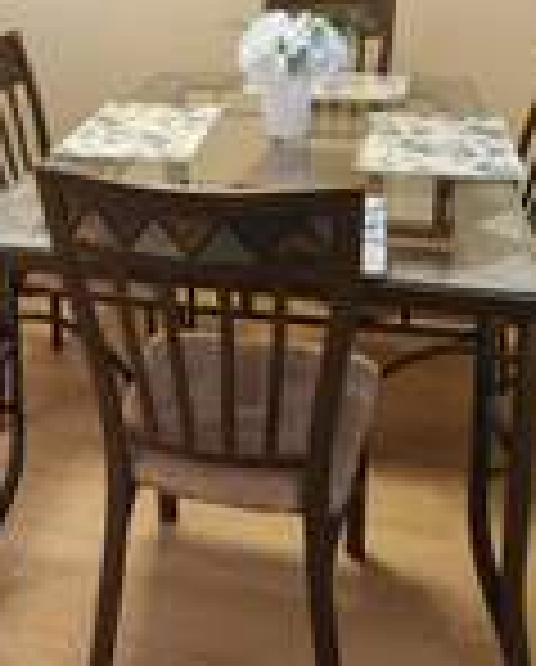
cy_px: 52
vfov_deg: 40.8
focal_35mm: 41
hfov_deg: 36.2
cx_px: 171
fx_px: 811
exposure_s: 1/60
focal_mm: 1.74
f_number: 2.2
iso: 400
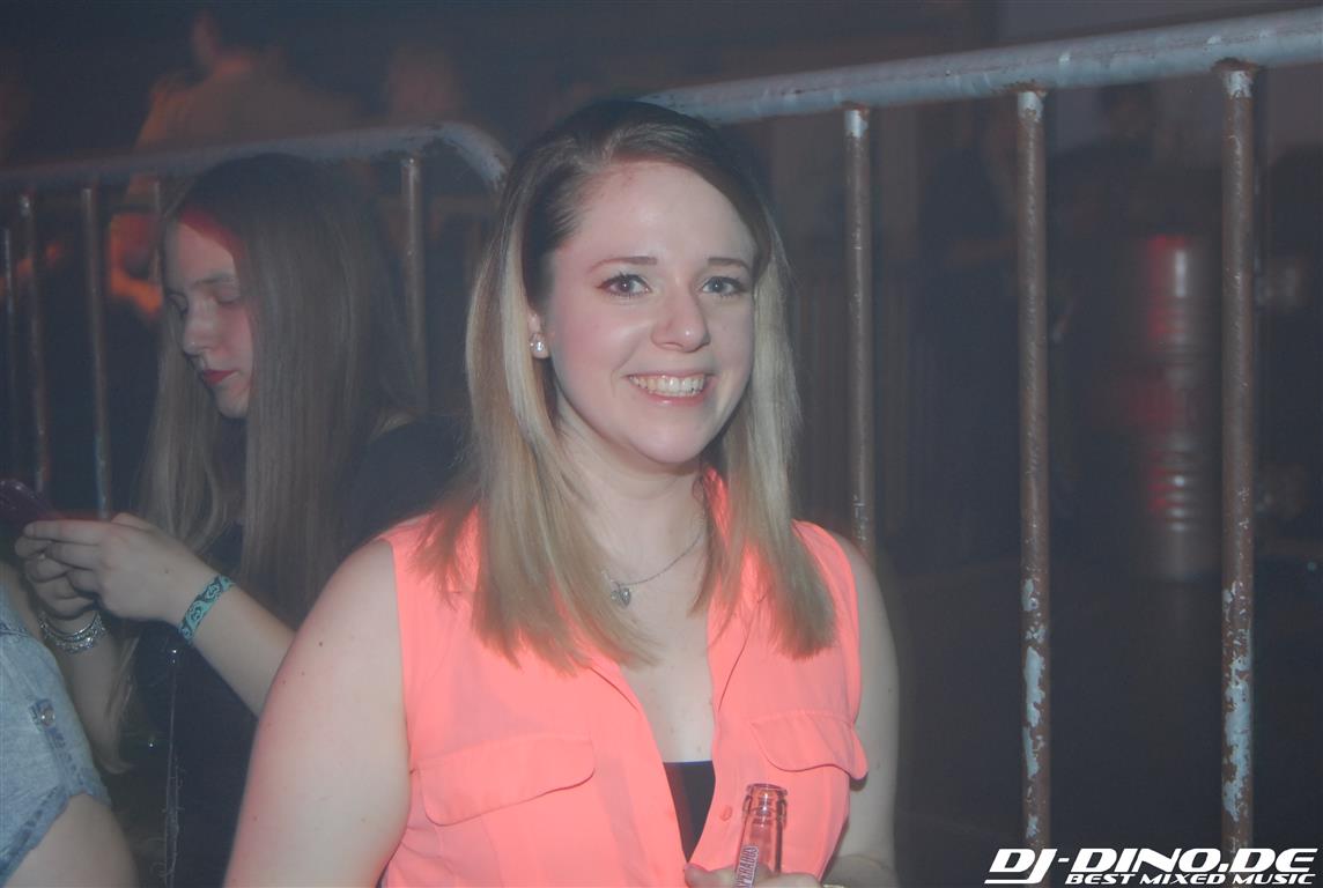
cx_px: 662
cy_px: 444
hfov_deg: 35.0
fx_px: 2099
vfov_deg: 23.9
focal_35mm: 57
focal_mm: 38
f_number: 5.6
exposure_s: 1/6
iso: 400
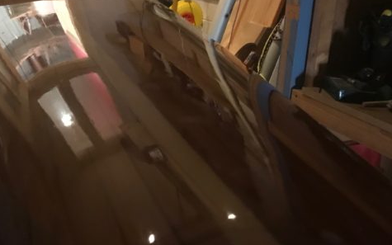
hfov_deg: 41.3
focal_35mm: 48
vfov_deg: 26.2
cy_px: 35
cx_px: 129
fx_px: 513
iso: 100
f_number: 1.8
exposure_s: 1/9
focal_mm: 3.99
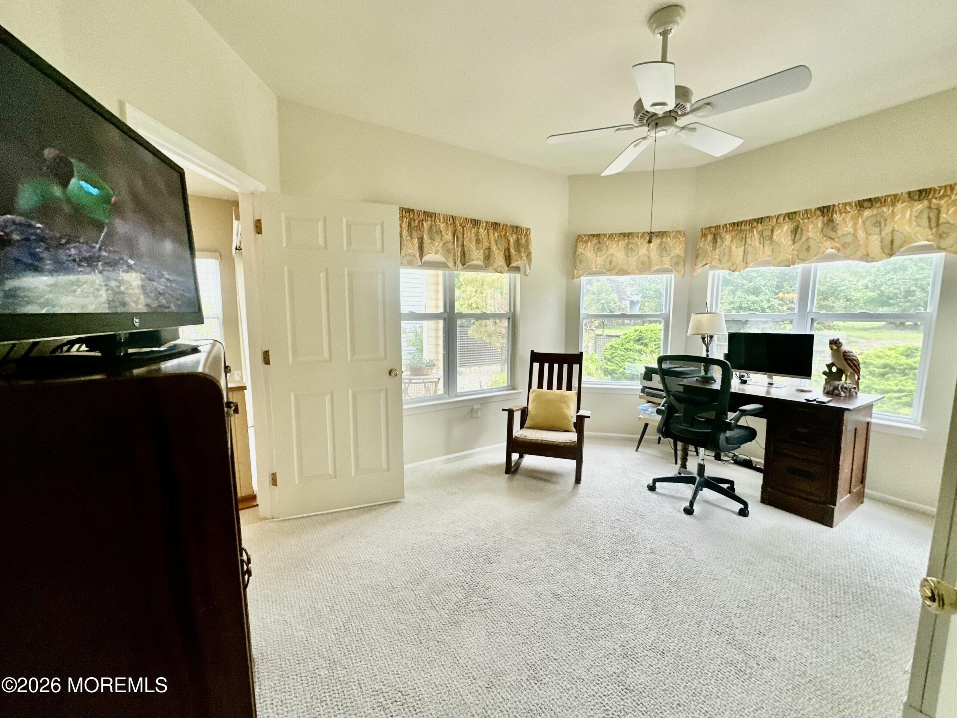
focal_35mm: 14
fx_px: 387
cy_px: 359
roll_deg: -0.4
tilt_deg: -6.6
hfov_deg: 102.1
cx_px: 478
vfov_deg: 85.7
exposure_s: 1/120
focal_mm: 2.22
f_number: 2.2
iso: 160
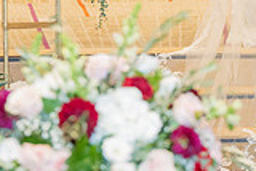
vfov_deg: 5.4
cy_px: -114
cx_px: 254
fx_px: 1801
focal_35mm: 253
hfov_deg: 8.1
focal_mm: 70
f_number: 3.2
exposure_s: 1/160
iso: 1250
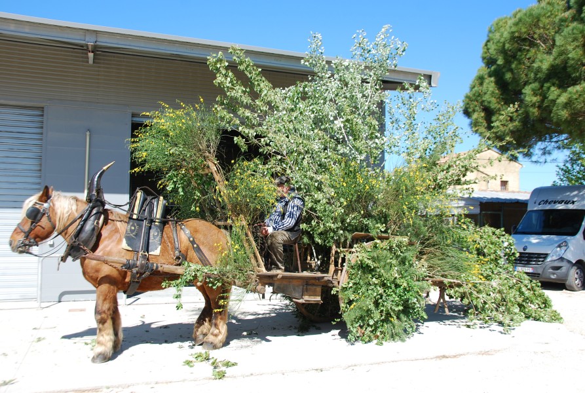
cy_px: 196
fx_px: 538
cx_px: 292
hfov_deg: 57.1
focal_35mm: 33
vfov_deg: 40.2
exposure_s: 1/200
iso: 100
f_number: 7.1
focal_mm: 22
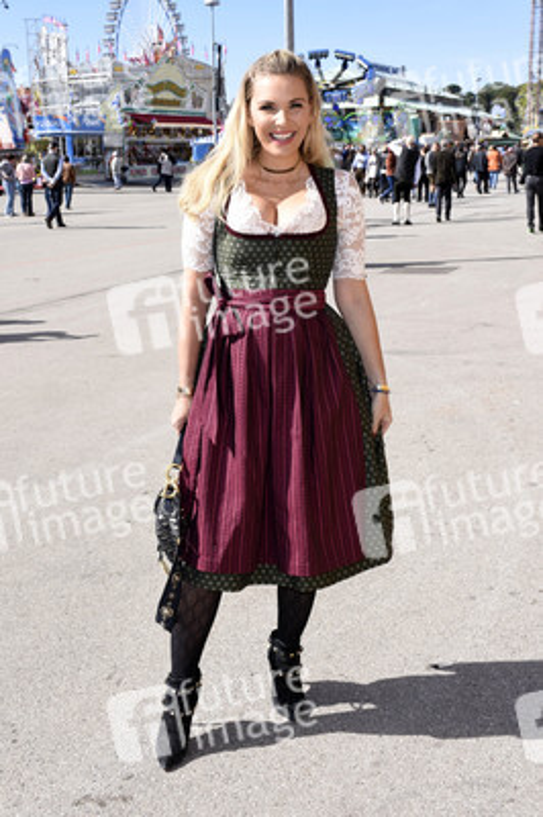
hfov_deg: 33.0
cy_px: 408
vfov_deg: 48.0
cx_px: 272
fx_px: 918
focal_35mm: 40
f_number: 9
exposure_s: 1/160
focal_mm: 27
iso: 160
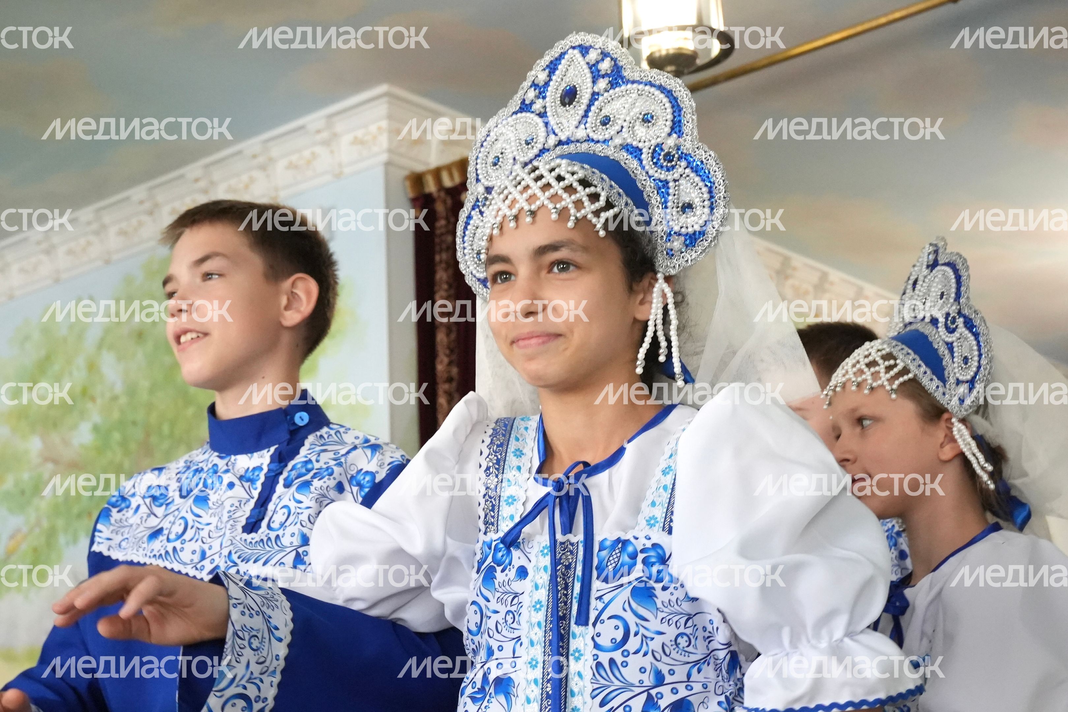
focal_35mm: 51
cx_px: 534
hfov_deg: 38.9
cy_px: 356
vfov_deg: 26.5
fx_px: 1513
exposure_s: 1/250
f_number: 5.6
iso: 5000
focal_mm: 34
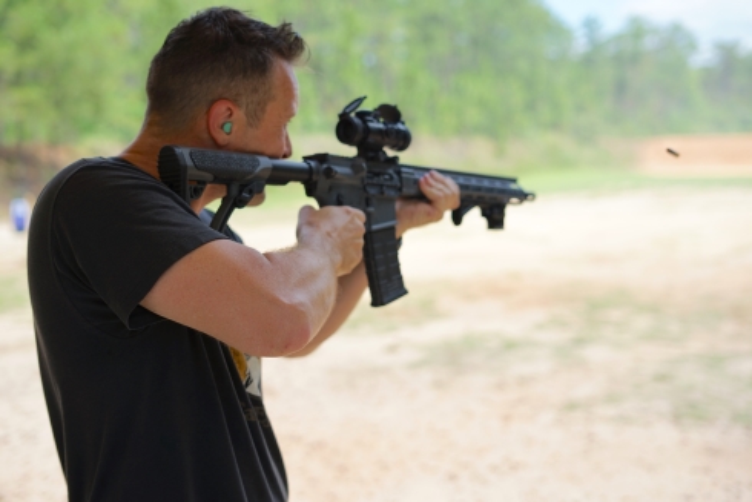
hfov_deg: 39.6
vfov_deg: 27.0
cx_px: 376
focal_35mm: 50
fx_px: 1045
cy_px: 251
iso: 100
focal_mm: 50
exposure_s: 1/640
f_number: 2.8
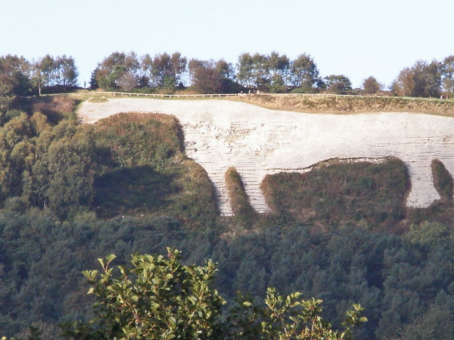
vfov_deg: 2.4
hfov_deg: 3.2
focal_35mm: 617
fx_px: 8088
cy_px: 252
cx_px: 297
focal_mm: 42.1
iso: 80
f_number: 5.2
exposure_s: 1/200
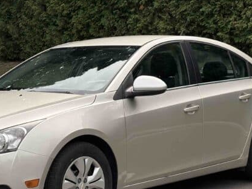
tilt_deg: -3.6
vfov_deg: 15.4
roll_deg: +2.8
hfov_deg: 20.4
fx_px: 699
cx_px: 94
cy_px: 119
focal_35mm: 96
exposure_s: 1/2747
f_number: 1.6
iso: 50
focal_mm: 5.96
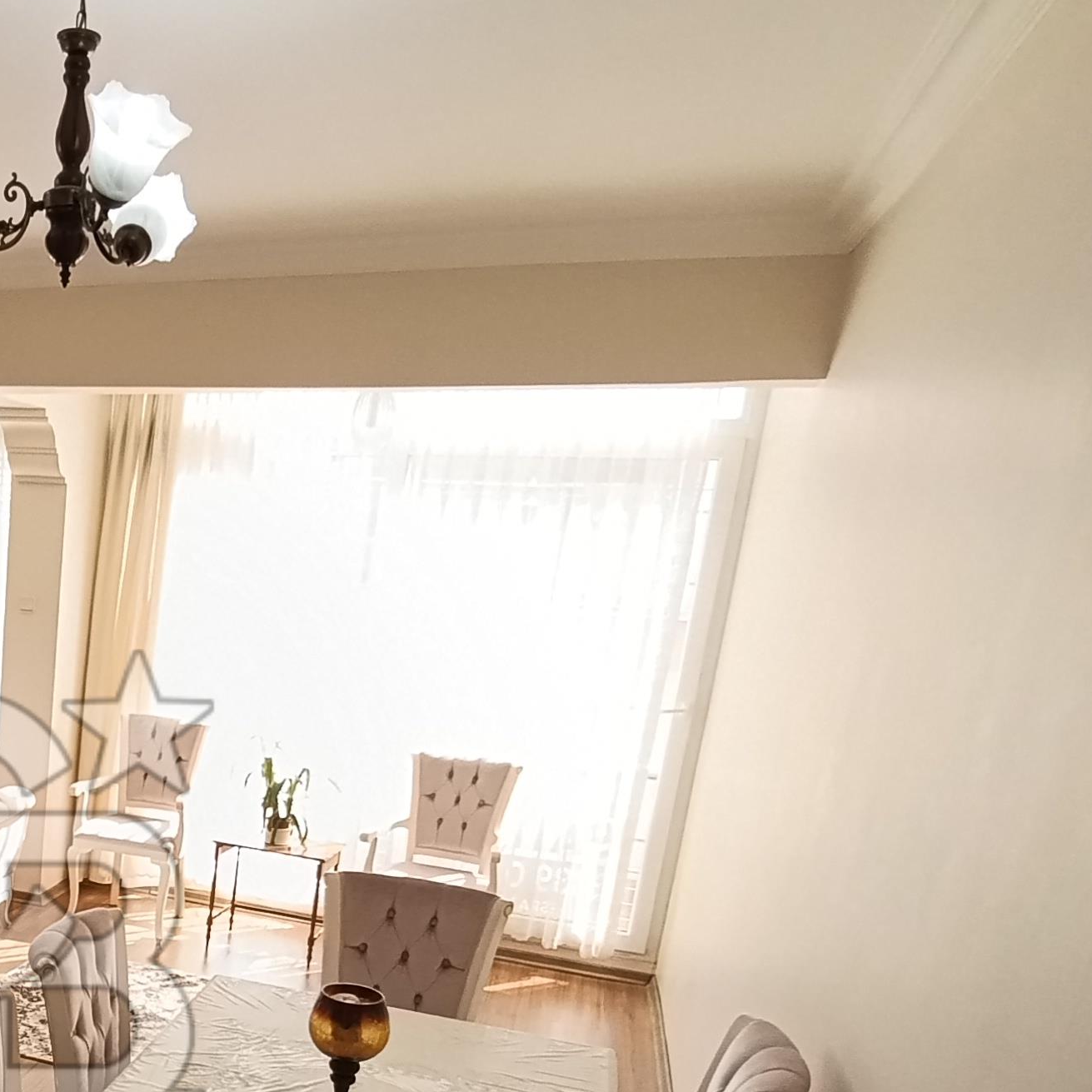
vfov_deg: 46.9
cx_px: 11
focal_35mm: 33
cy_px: 886
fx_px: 1178
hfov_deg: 43.1
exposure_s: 1/100
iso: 80
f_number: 2.2
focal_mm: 1.65
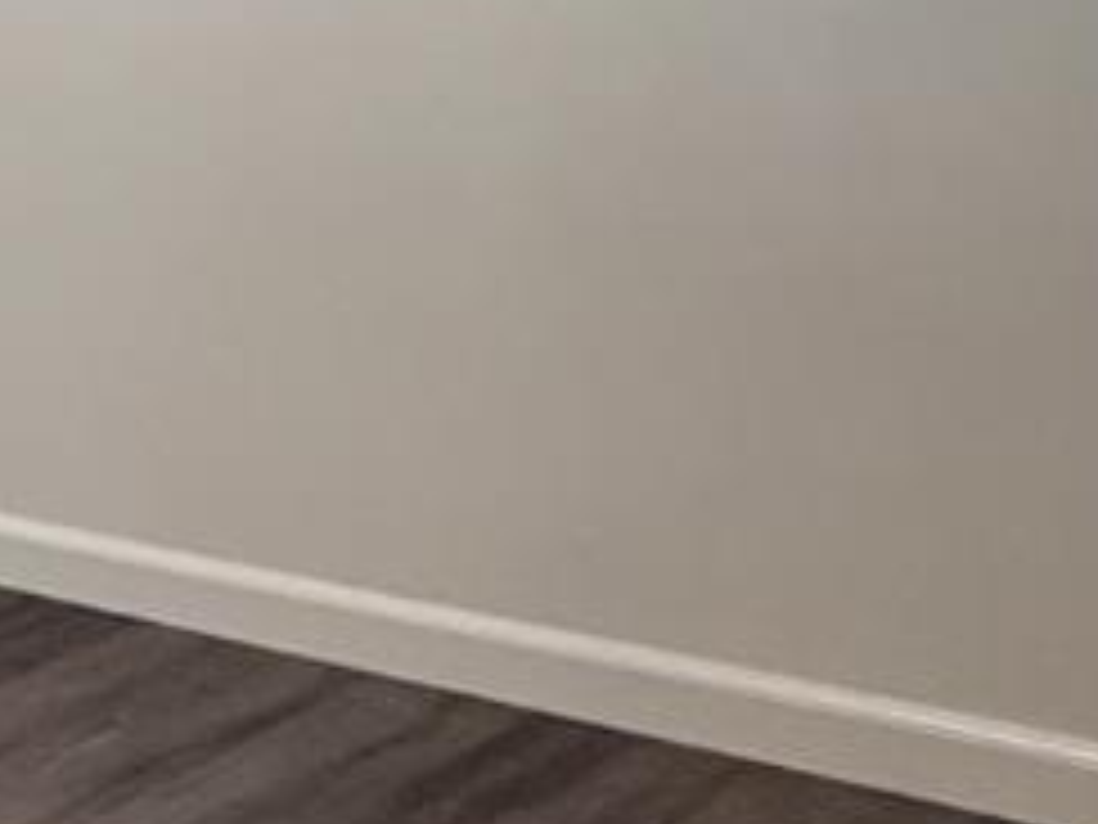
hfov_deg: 19.2
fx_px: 2728
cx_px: -666
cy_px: -38
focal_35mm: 86
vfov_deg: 16.7
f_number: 2.2
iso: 320
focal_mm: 2.22
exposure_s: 1/120
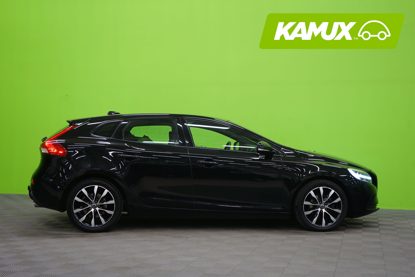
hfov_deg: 42.7
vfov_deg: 29.2
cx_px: 208
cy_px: 138
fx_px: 530
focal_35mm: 46
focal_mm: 46
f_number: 5
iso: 400
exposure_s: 1/8
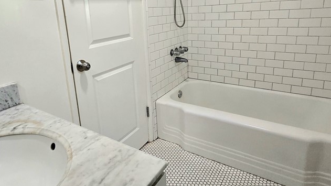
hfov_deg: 78.4
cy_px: 65
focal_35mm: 23
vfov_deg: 48.9
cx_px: 148
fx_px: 202
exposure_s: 1/60.2
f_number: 2.2
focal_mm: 1.7
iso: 100
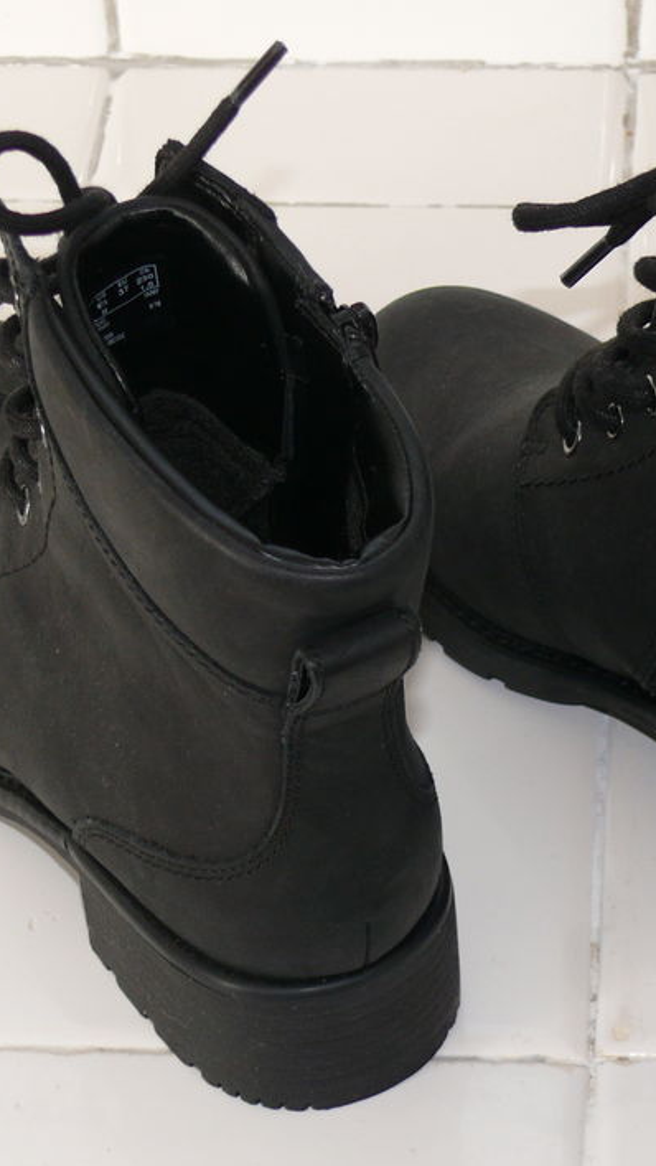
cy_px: 577
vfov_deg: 18.8
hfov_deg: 10.6
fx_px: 3523
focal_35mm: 114
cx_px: 544
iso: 100
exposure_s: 1/30
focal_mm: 12.2
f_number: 3.2
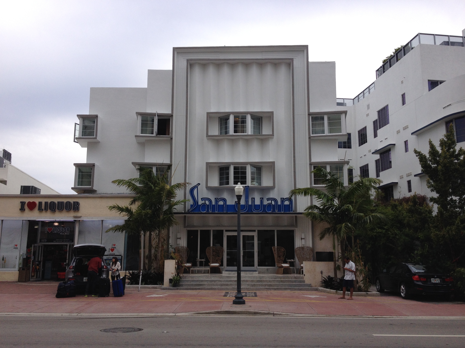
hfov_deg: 52.6
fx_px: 470
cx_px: 232
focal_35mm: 35
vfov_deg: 40.7
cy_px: 174
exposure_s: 1/1062
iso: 50
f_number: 2.4
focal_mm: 4.28
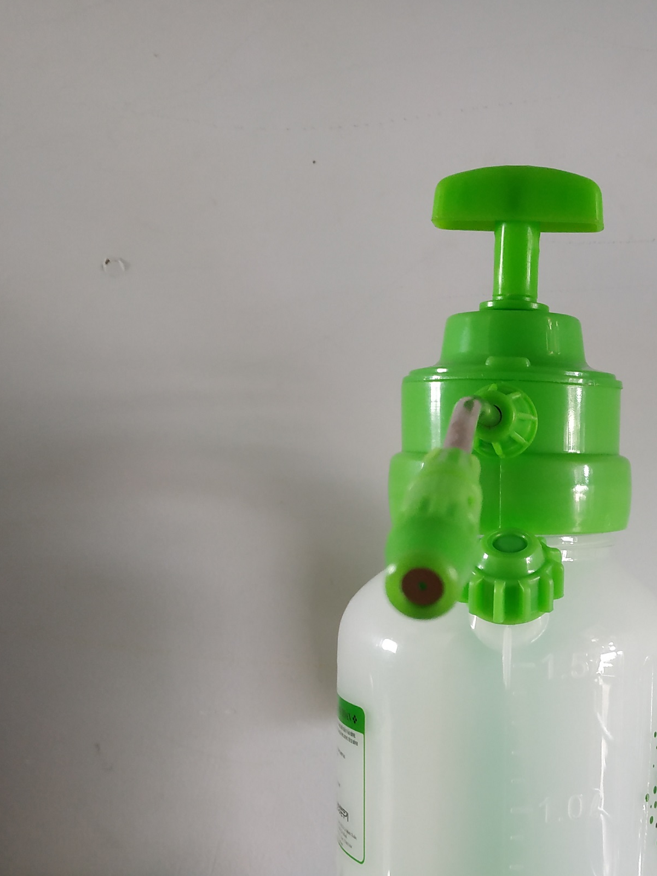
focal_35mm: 40
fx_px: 1012
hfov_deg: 34.8
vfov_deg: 46.2
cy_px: 568
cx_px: 525
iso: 400
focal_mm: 3.94
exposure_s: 1/25
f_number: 1.9
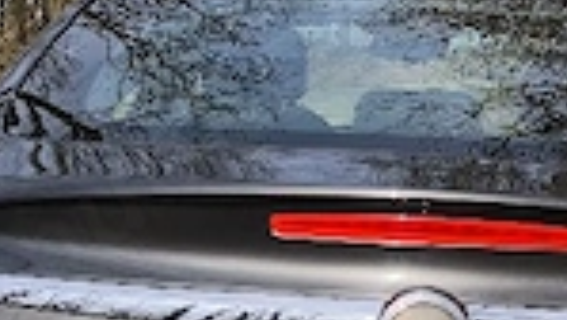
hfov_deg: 21.0
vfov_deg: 12.0
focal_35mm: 101
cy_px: 126
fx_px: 1519
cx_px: 407
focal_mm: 6.57
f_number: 1.6
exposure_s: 1/10000
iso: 50
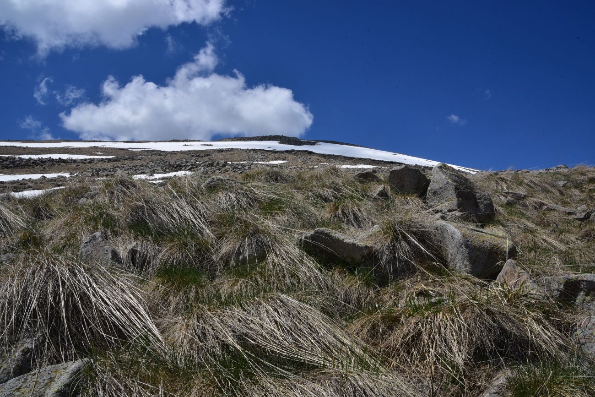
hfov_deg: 39.6
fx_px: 826
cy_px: 198
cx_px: 298
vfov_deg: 27.0
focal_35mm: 50
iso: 160
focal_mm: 50
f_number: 20
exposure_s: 1/125
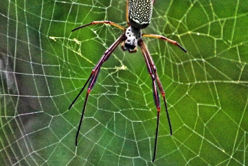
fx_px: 4638
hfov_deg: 3.1
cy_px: 51
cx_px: 129
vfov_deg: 2.0
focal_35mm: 673
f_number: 6.3
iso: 3200
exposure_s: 1/320
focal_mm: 270
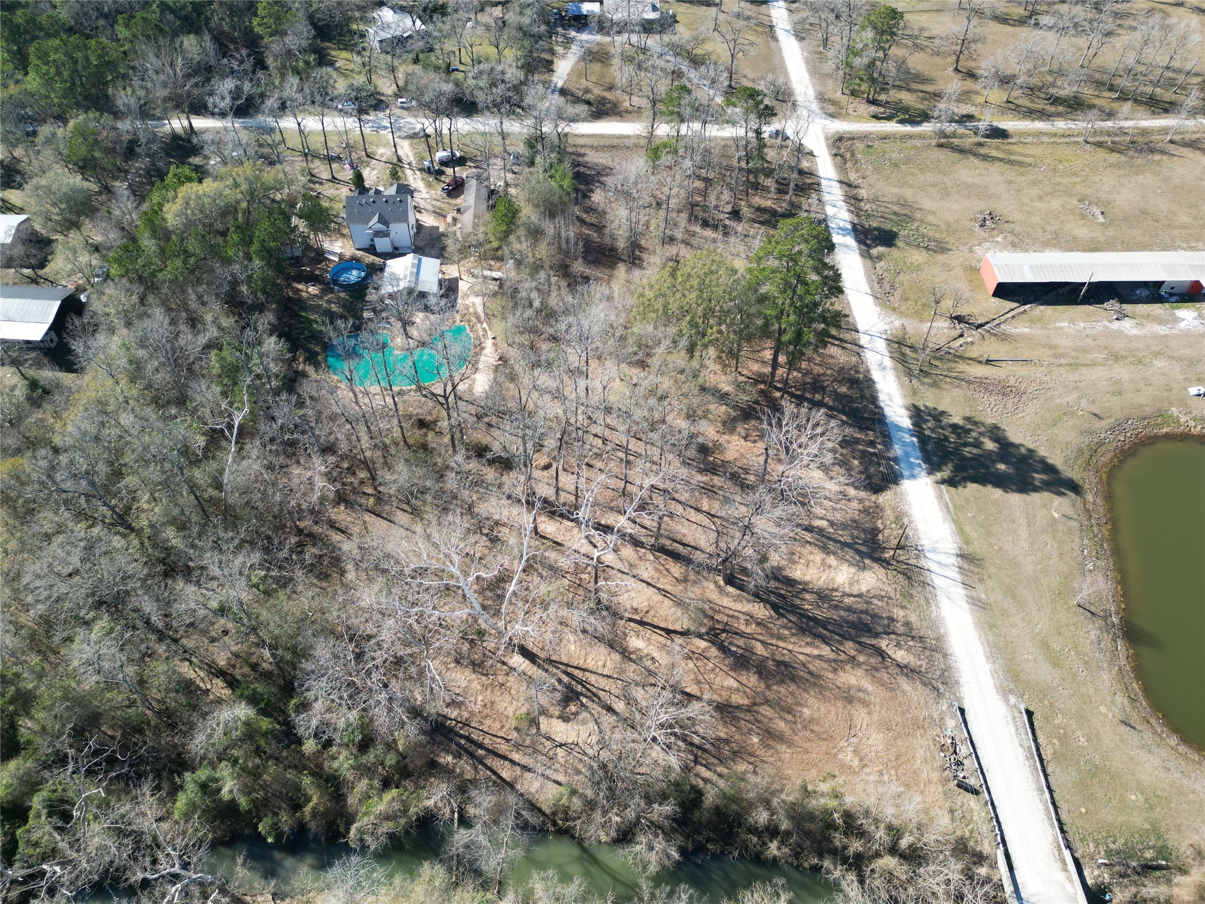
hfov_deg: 71.6
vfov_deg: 56.8
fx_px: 835
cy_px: 452
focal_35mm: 24
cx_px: 602
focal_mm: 6.72
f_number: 1.7
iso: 200
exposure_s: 1/1250
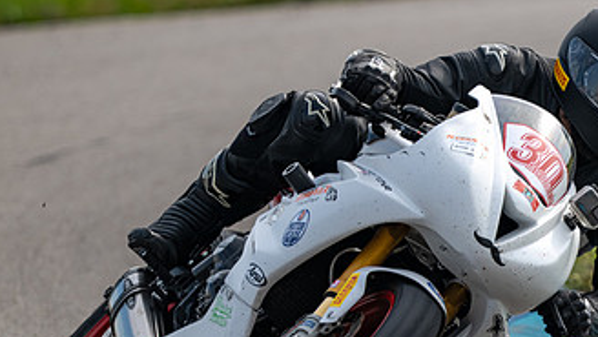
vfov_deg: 1.0
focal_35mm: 1239
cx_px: 554
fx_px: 19659
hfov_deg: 1.7
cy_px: 319
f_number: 6.3
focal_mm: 600
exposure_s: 1/1250
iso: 280
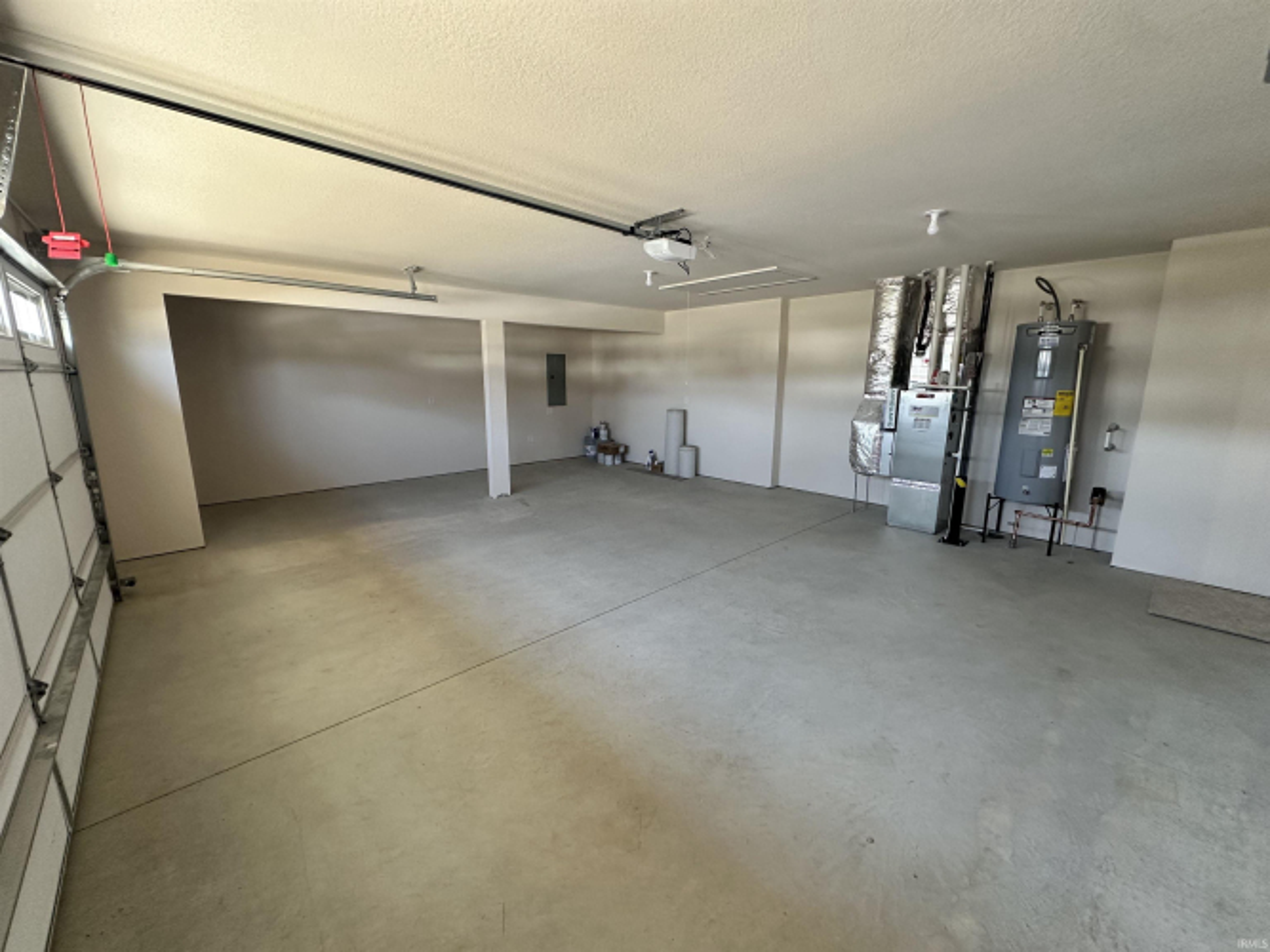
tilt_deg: -11.2
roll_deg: -0.2
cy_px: 476
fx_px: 514
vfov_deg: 85.7
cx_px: 635
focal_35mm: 14
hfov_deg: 102.1
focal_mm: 2.22
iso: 200
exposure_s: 1/60
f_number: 2.2
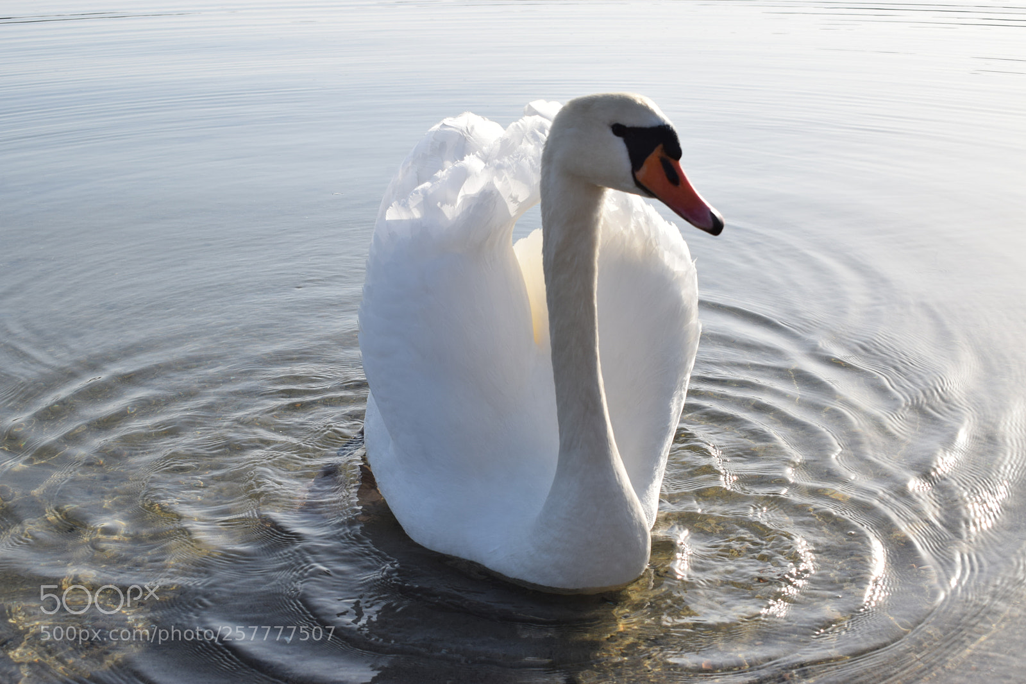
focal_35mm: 52
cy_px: 342
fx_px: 1496
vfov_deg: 25.7
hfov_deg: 37.9
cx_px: 513
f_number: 10
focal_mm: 35
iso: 200
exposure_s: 1/400
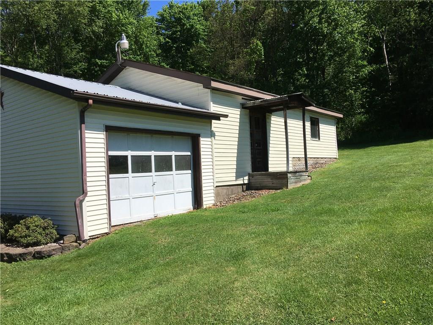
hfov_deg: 61.7
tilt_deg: +2.9
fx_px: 363
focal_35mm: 29
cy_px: 162
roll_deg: +2.7
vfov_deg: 48.2
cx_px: 216
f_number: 2.2
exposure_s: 1/2262
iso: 25
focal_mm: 4.15
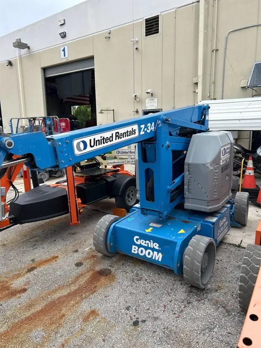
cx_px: 130
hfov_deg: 53.1
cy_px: 174
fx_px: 261
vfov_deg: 67.3
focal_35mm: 26
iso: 50
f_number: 1.5
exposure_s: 1/597
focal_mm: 5.7
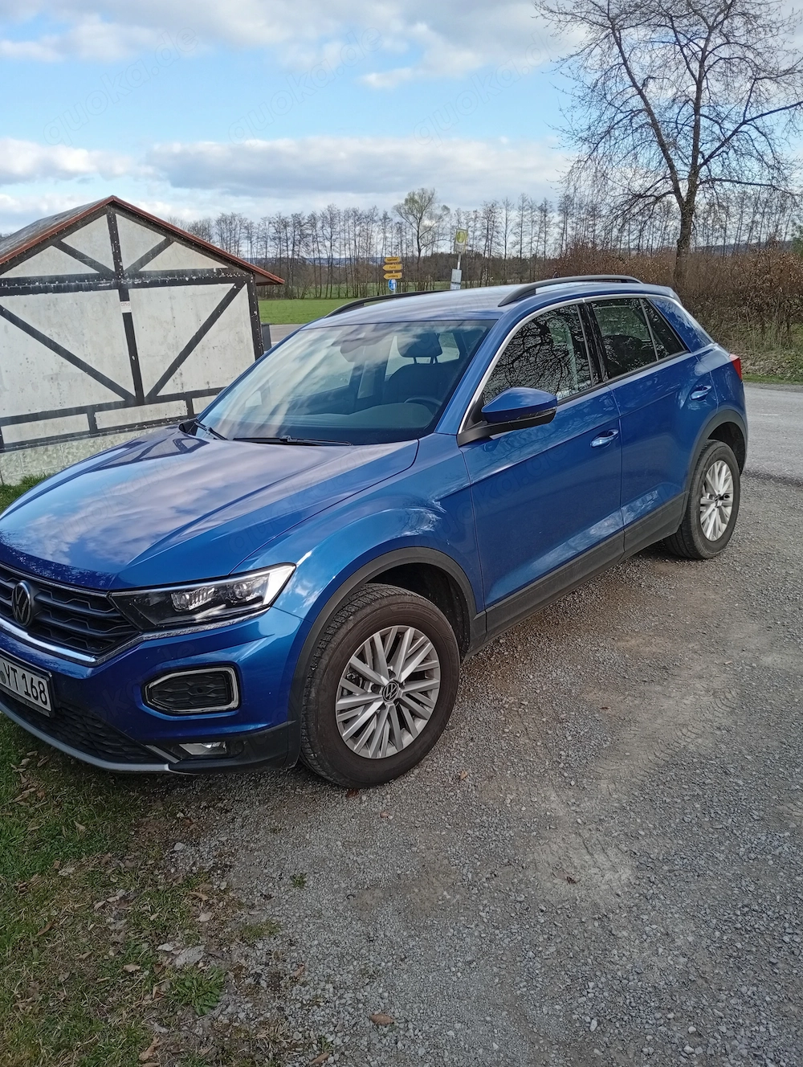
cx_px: 402
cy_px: 534
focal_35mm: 27
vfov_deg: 65.2
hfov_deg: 51.5
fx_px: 833
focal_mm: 3.98
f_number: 1.8
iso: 50
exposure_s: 1/107
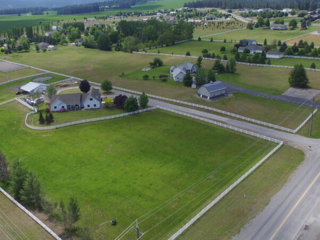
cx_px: 128
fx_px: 314
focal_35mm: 34
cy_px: 79
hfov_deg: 53.5
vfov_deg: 41.2
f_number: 2.8
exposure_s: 1/871
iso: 100
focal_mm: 3.61
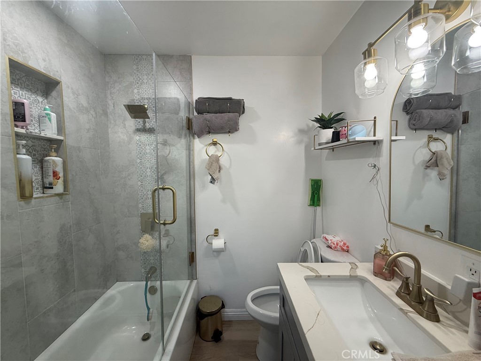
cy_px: 180
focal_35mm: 14
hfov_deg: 102.1
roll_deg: +0.6
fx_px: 195
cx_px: 240
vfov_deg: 85.7
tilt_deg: -3.8
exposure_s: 1/120
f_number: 2.2
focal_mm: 2.22
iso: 125
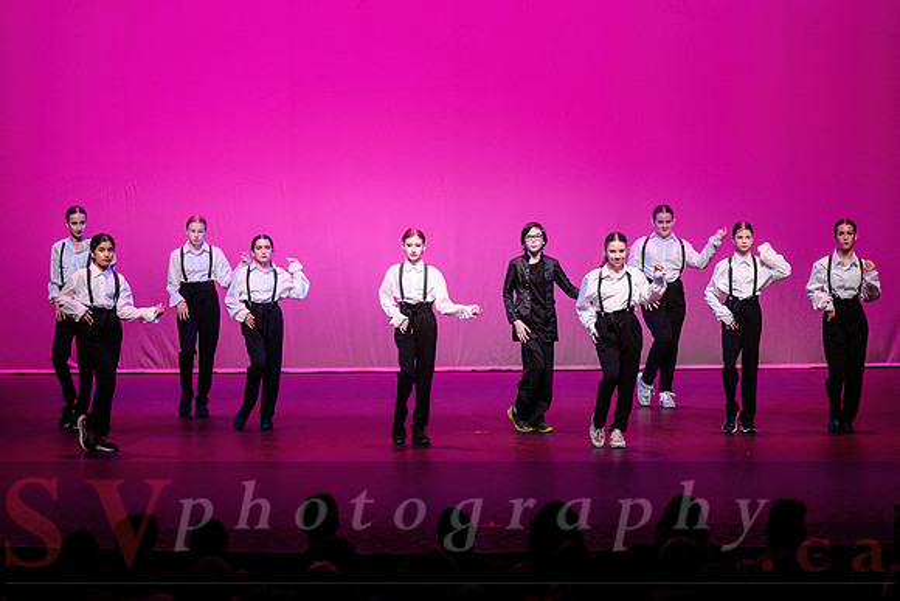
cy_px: 269
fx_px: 2532
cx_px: 445
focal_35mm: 101
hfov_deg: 20.2
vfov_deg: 13.5
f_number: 2.8
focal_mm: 90
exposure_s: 1/500
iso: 1000
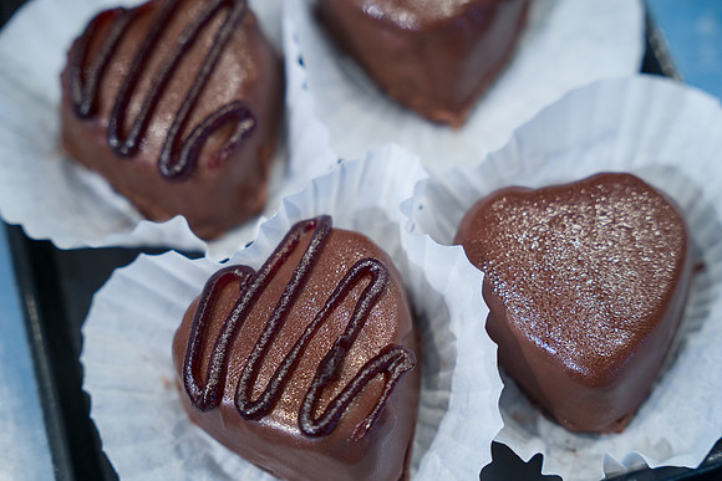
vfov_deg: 18.4
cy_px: 254
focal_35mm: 74
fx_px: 1483
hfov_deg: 27.4
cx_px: 375
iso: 1600
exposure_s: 1/200
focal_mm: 70
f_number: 2.8
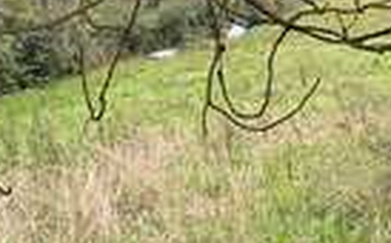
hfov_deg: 18.8
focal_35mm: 106
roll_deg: -0.1
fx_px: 1127
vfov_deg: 12.3
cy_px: 99
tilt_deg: -13.9
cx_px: 447
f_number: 1.8
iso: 16
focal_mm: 3
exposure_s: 1/220
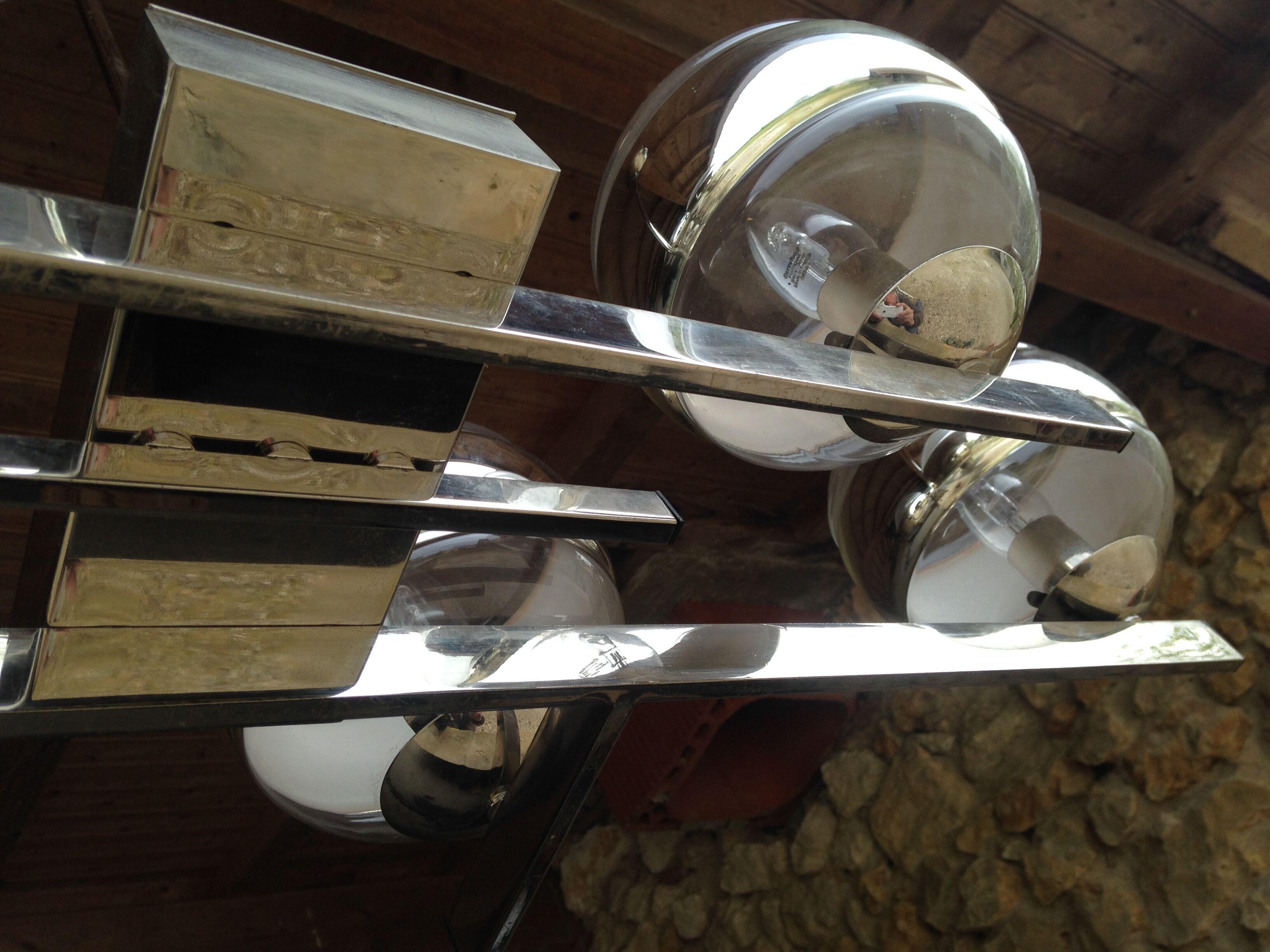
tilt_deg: +43.3
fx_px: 1211
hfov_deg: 55.4
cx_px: 635
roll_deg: +37.9
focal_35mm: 33
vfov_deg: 42.9
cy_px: 476
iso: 50
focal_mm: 4.12
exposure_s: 1/319
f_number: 2.4
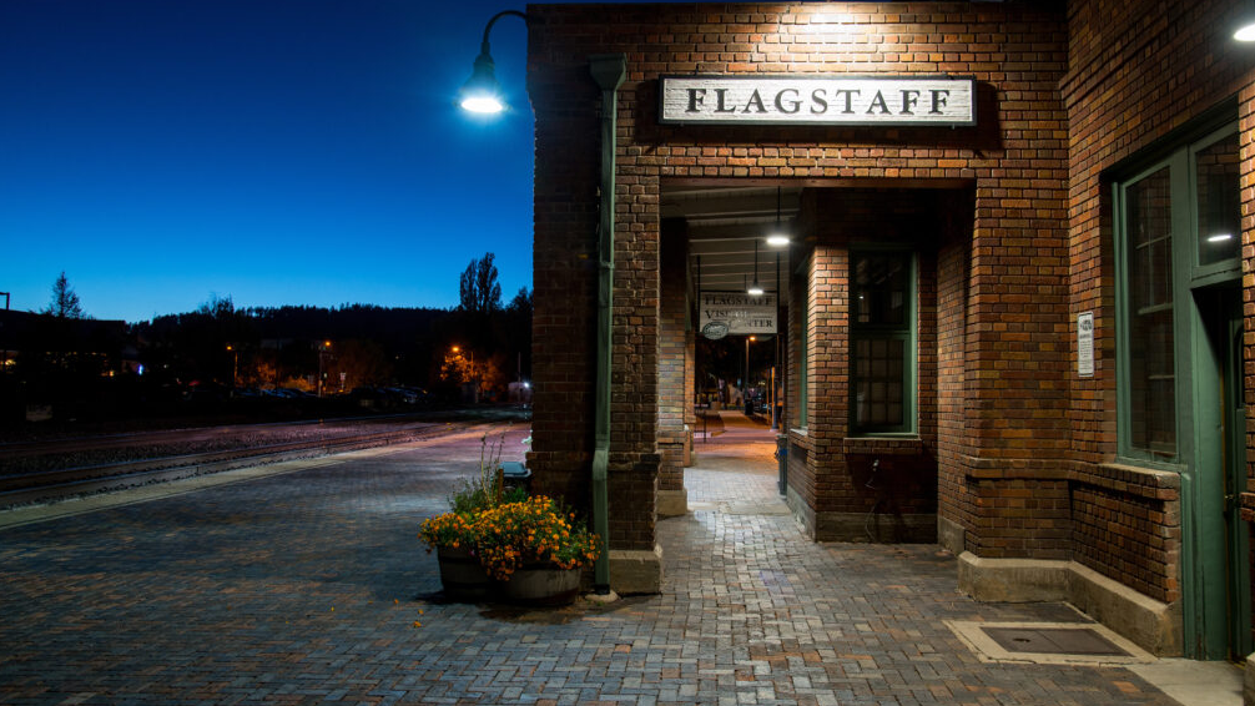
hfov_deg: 61.0
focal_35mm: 32
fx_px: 1065
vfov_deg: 36.7
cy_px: 329
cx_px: 625
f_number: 5.6
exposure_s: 1.3
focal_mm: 30
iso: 400
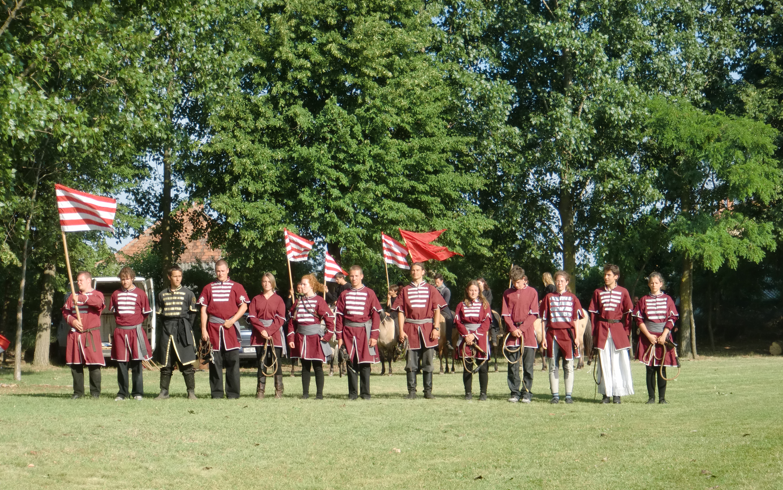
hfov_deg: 26.8
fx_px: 1643
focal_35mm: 77
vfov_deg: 16.9
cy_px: 294
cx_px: 389
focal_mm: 12.65
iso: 64
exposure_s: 1/250
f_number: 4.7
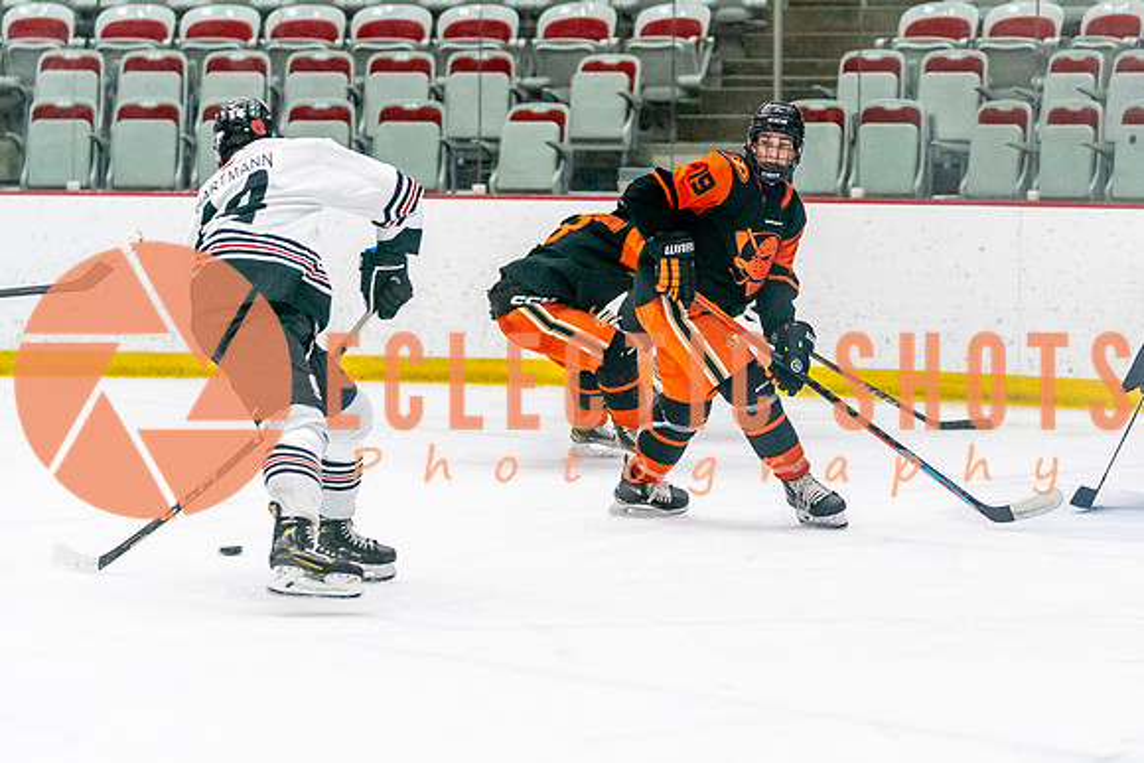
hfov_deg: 12.1
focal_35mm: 169
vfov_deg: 8.1
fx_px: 5381
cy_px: 494
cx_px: 735
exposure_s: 1/1250
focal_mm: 107
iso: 3200
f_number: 2.8
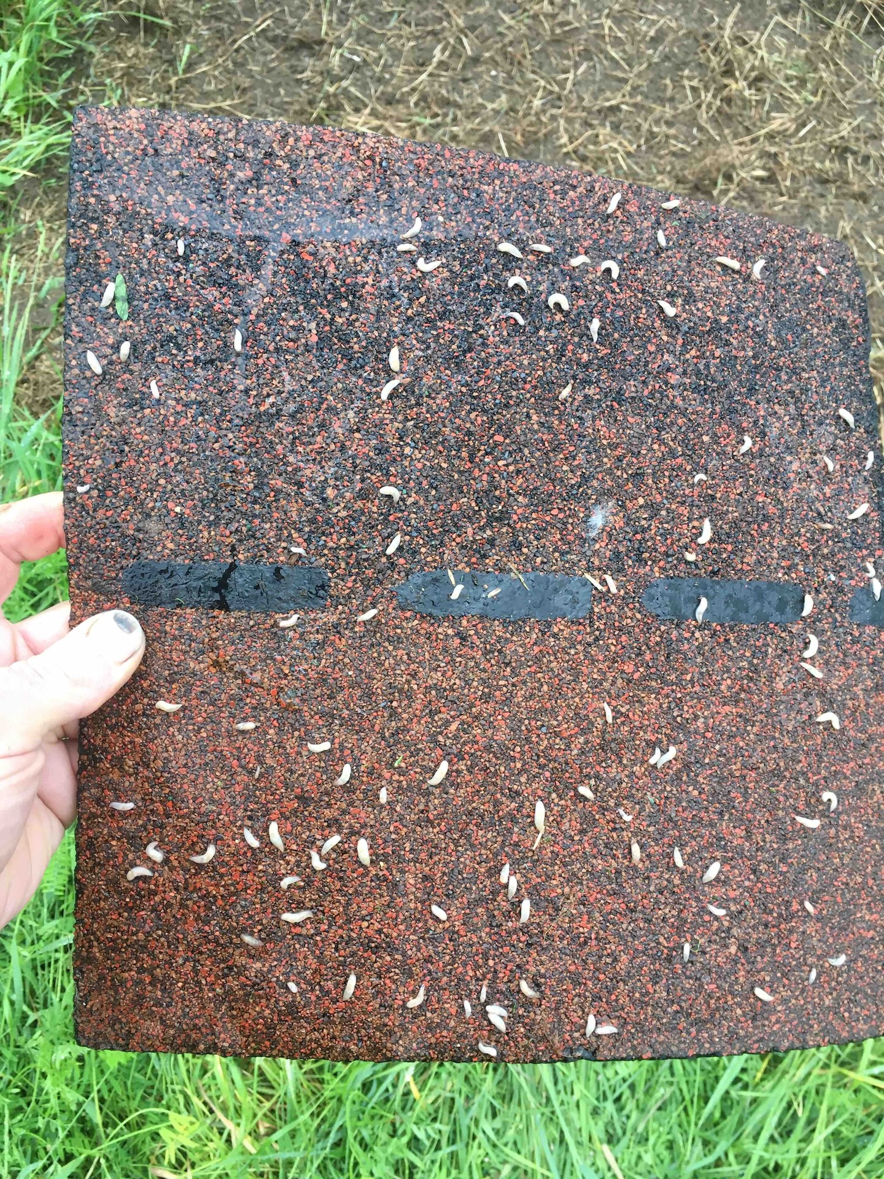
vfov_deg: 61.7
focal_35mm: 29
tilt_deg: -64.3
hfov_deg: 48.2
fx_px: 987
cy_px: 590
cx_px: 442
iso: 25
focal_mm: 4.15
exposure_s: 1/40
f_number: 2.2
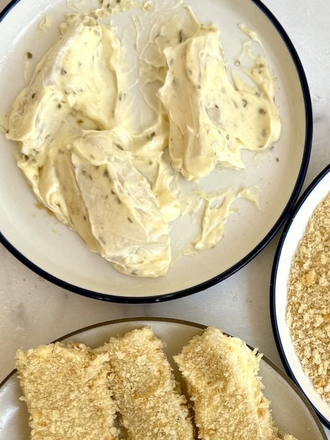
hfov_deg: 26.3
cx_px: 282
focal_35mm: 54
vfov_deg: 34.5
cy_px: 352
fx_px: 687
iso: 80
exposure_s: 1/121
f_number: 1.8
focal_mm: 6.8
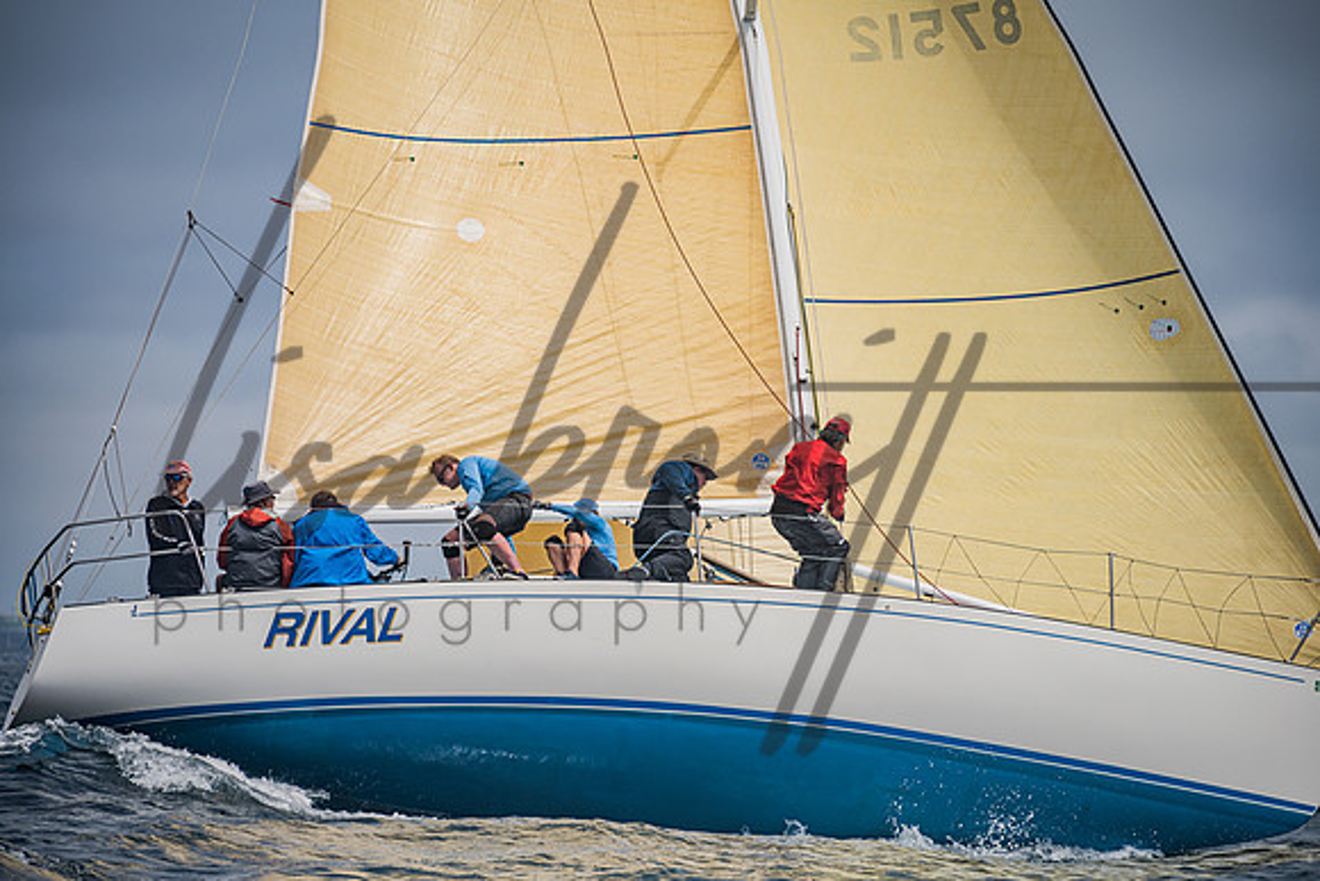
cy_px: 440
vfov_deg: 6.9
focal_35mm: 200
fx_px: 7335
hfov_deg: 10.3
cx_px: 660
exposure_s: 1/1250
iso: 250
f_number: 6.3
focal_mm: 200
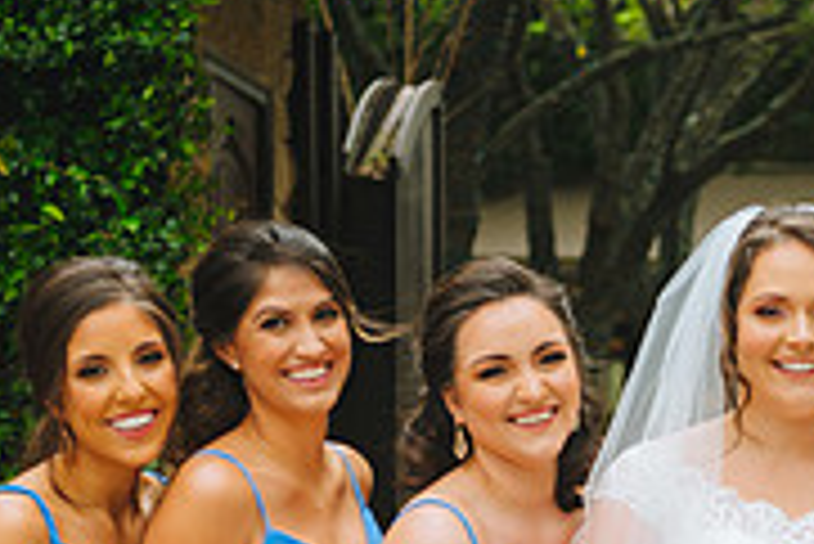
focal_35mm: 147
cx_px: 854
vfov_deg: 9.3
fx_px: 3326
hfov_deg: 13.7
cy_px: 620
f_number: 2.8
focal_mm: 46
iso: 125
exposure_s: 1/250
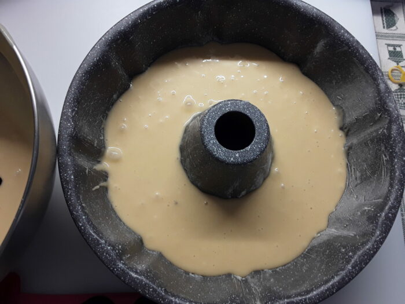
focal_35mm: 27
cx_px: 202
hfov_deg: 65.3
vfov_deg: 51.4
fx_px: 316
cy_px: 152
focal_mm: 2.91
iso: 50
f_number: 1.9
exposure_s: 1/50
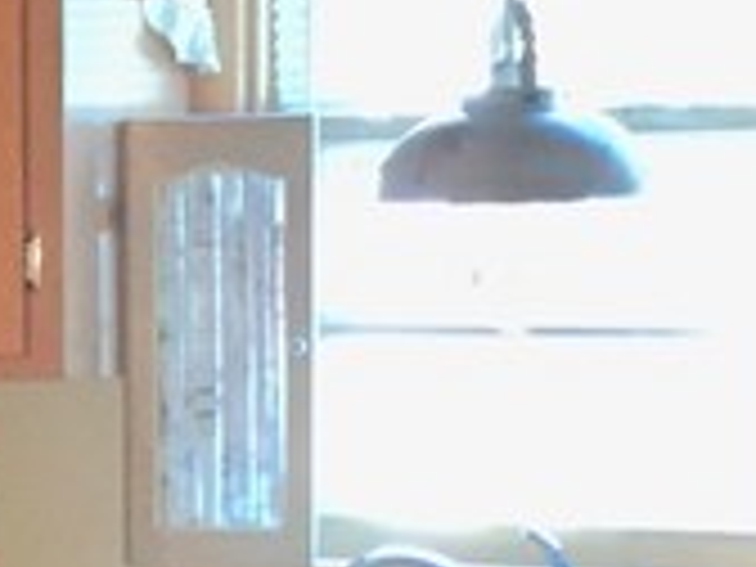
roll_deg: +0.5
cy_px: 616
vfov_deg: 8.3
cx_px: -428
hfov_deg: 10.7
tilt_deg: -6.7
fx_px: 3866
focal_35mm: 177
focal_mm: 4.15
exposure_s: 1/17
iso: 250
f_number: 2.2
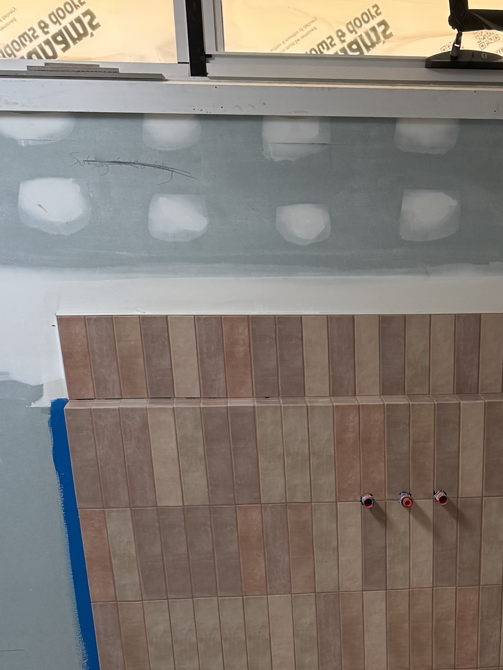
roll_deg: -1.1
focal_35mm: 57
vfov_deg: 31.2
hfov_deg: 25.0
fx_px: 1104
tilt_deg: -25.4
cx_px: 438
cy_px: 673
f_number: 1.78
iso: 160
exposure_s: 1/243
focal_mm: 6.76
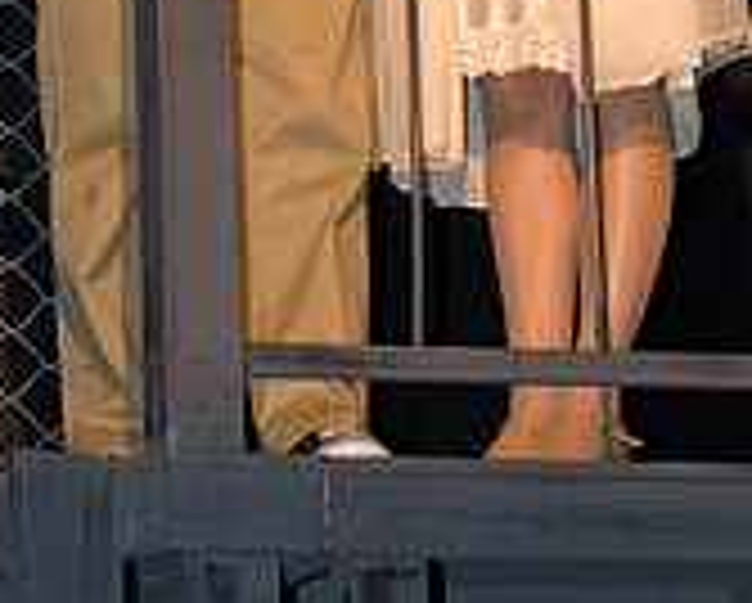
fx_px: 5905
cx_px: 277
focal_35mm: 265
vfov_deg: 5.8
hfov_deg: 7.3
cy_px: -207
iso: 3200
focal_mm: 70
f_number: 2.8
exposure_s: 1/100
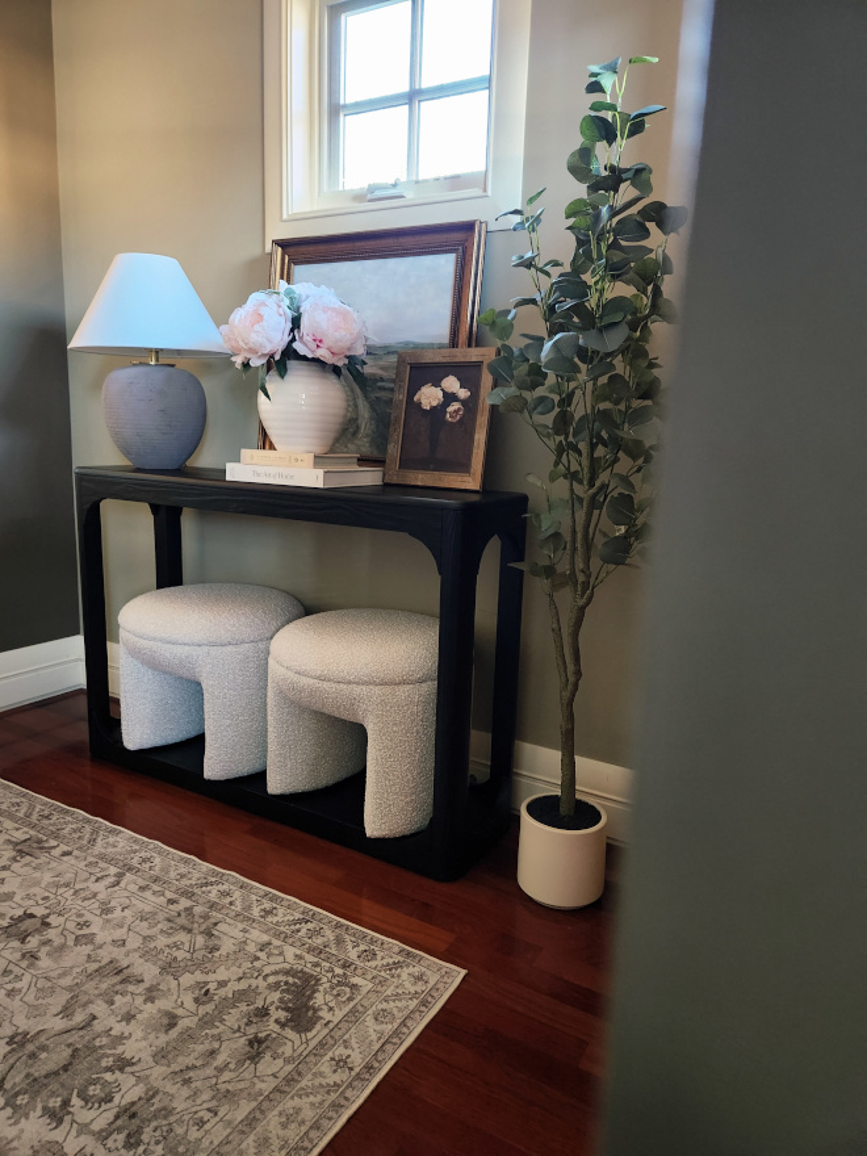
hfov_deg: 58.9
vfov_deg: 73.9
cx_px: 434
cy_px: 578
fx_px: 768
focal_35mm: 23
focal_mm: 5.4
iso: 640
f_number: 1.8
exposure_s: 1/24
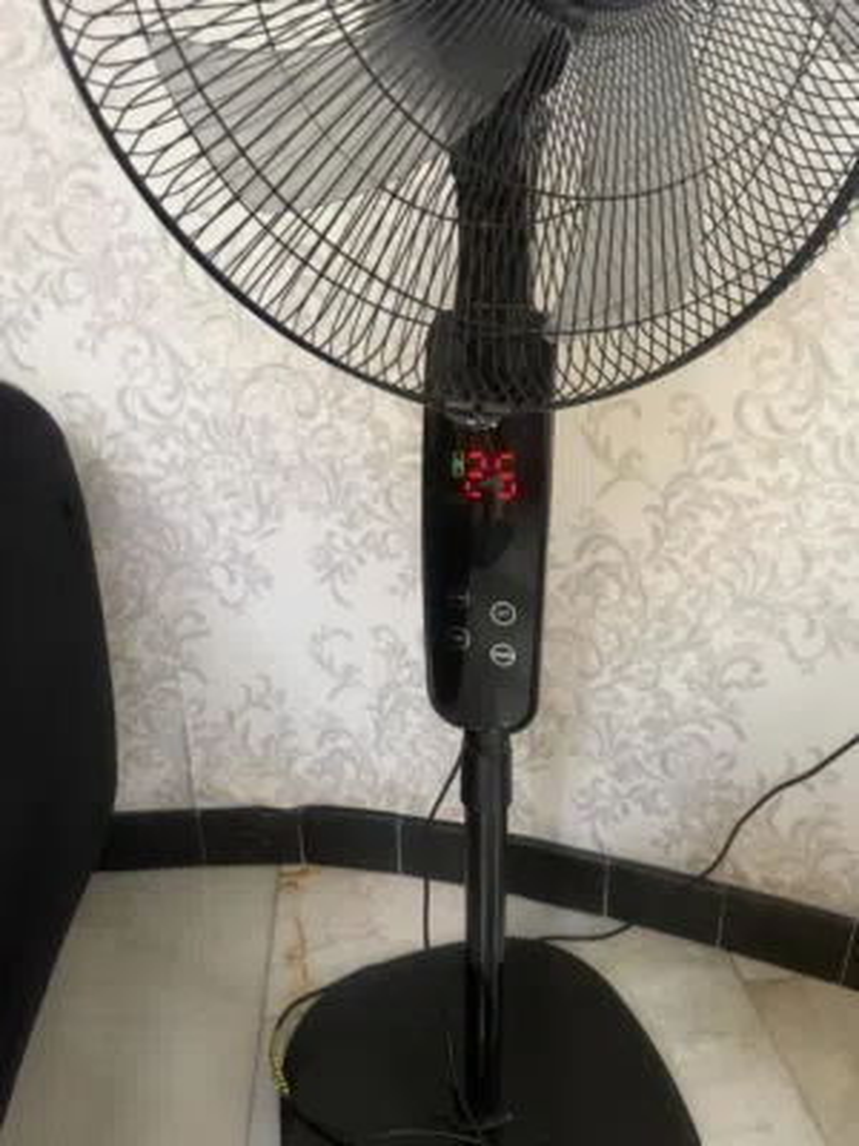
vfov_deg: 71.6
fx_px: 794
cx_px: 430
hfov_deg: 56.8
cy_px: 573
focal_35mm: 24
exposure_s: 1/40
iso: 800
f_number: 1.78
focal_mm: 6.76
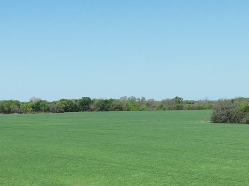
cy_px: 352
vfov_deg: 13.8
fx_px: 669
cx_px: -5
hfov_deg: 20.4
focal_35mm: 93
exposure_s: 1/1600
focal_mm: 12.29
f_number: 2.8
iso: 100
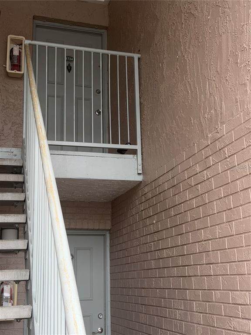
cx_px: 126
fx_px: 464
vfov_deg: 39.7
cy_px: 168
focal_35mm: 48
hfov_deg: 30.3
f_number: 1.78
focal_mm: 6.76
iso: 100
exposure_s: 1/60
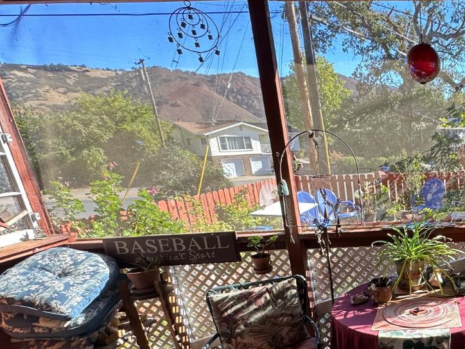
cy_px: 262
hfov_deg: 50.7
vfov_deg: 46.5
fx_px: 390
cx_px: 458
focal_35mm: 29
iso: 40
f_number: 2.2
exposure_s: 1/157
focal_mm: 2.22
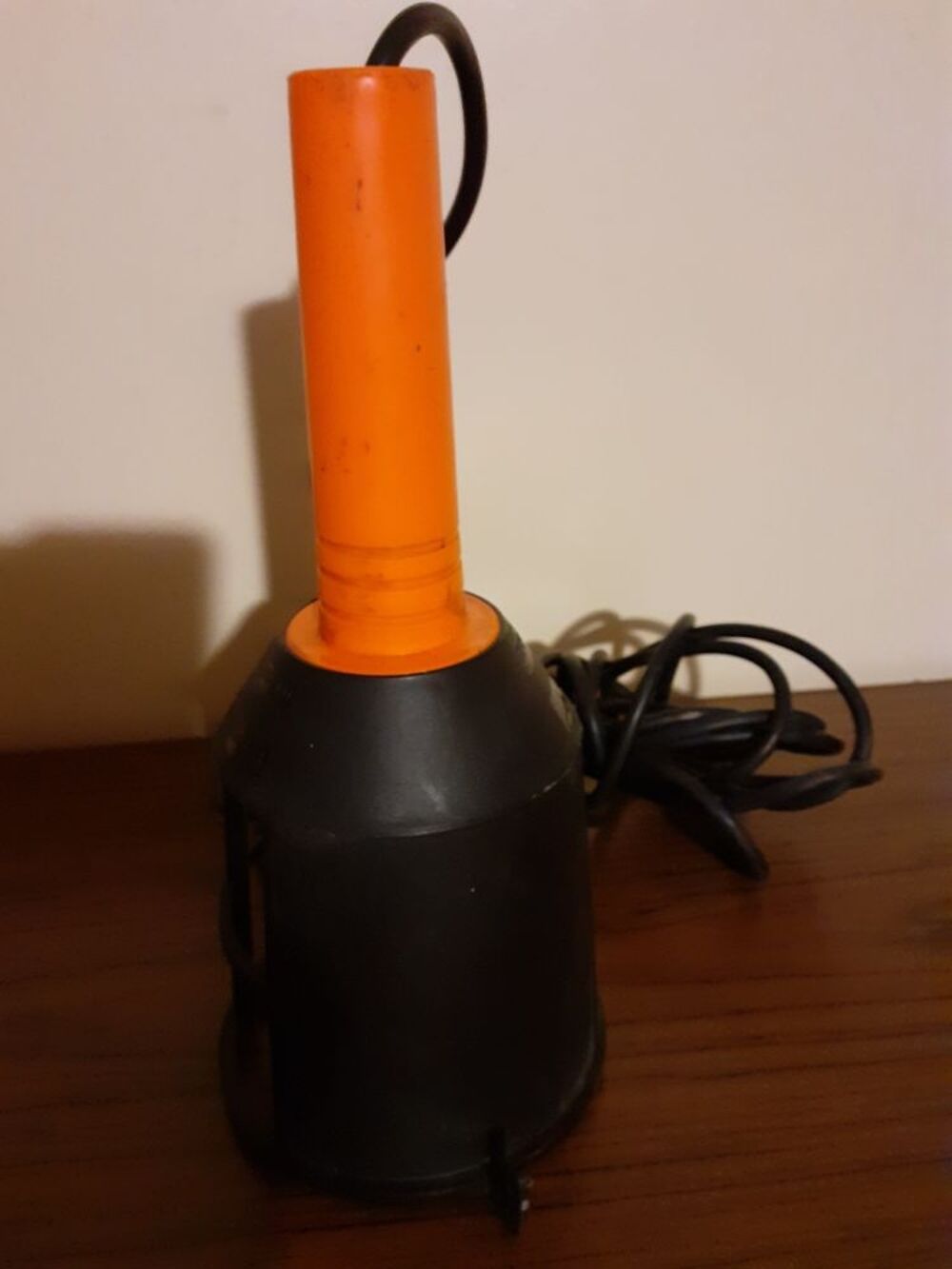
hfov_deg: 51.4
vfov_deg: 65.3
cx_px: 476
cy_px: 634
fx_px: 990
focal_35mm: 27
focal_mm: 3.6
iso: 500
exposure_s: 1/20
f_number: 1.9
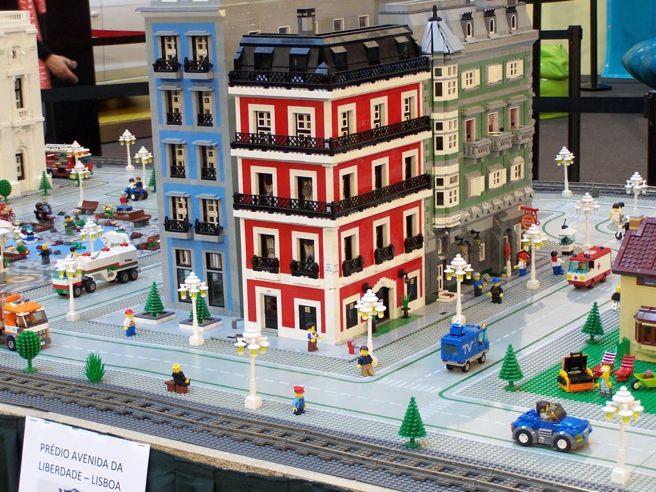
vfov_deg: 19.6
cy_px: 246
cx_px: 328
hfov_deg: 26.0
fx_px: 1421
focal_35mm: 75
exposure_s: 1/8
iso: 80
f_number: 3.2
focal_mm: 12.4
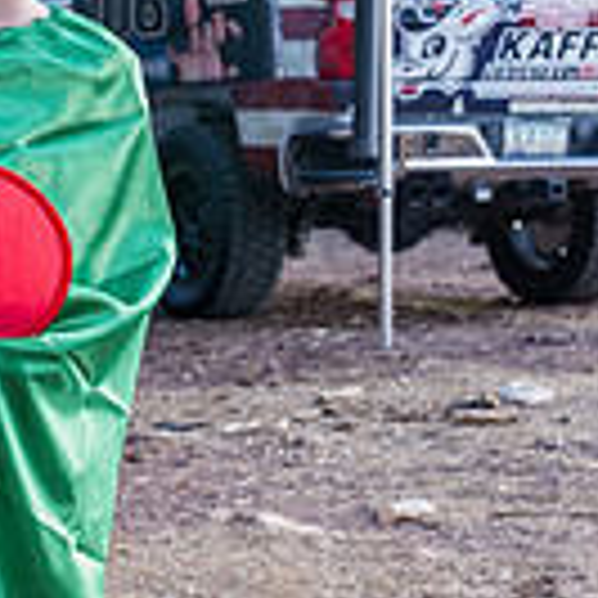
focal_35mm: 131
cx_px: -355
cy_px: 393
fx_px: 2560
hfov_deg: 12.5
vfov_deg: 13.3
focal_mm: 35.4
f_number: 5
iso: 320
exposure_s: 1/125
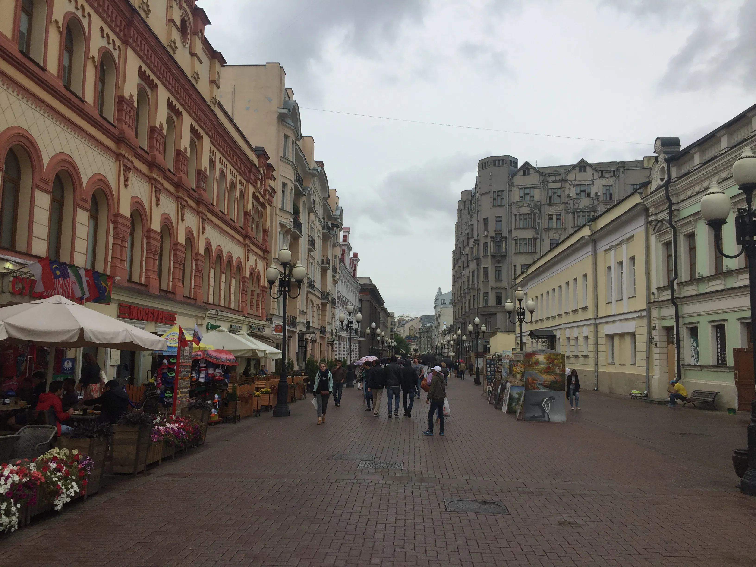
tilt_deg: +4.4
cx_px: 378
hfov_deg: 61.7
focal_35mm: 29
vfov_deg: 48.2
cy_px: 284
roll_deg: -2.1
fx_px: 633
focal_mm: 4.15
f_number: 2.2
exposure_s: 1/2326
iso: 32
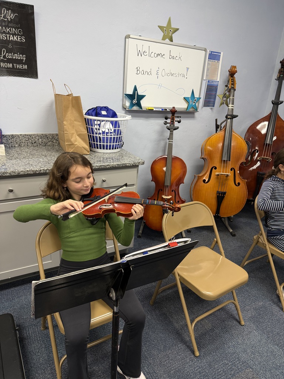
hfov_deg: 56.8
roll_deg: -3.8
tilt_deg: -20.9
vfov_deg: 71.6
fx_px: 263
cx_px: 142
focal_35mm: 24
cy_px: 190
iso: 160
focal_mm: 6.76
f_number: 1.78
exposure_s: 1/60
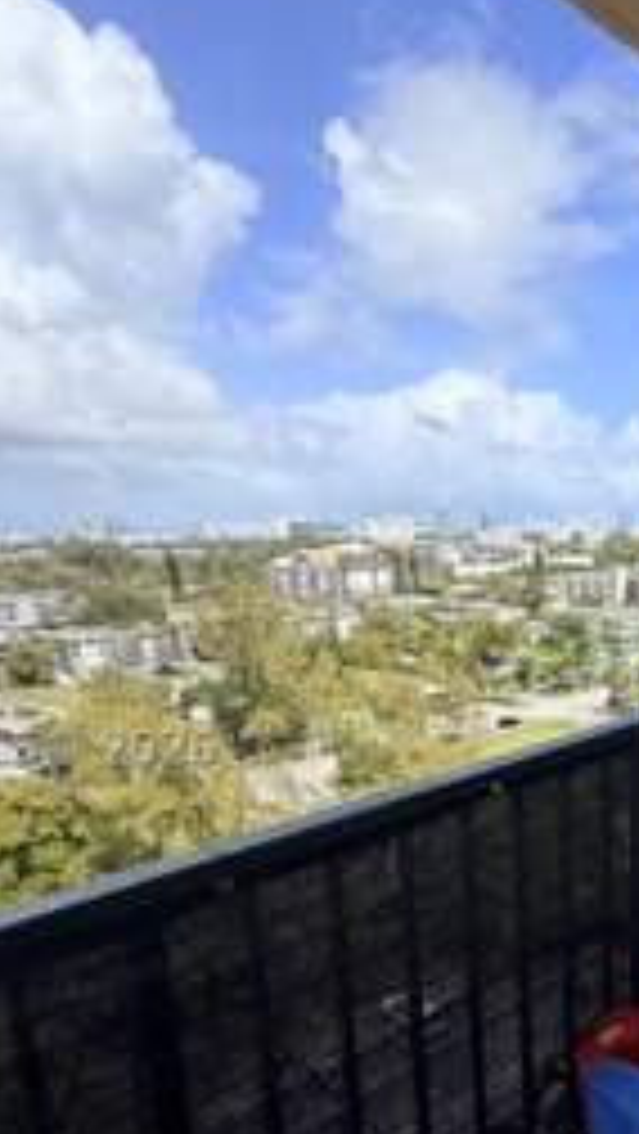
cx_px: 630
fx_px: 872
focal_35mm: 29
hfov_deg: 36.4
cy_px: 747
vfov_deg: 64.5
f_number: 2.2
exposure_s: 1/770
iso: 25
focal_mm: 2.22
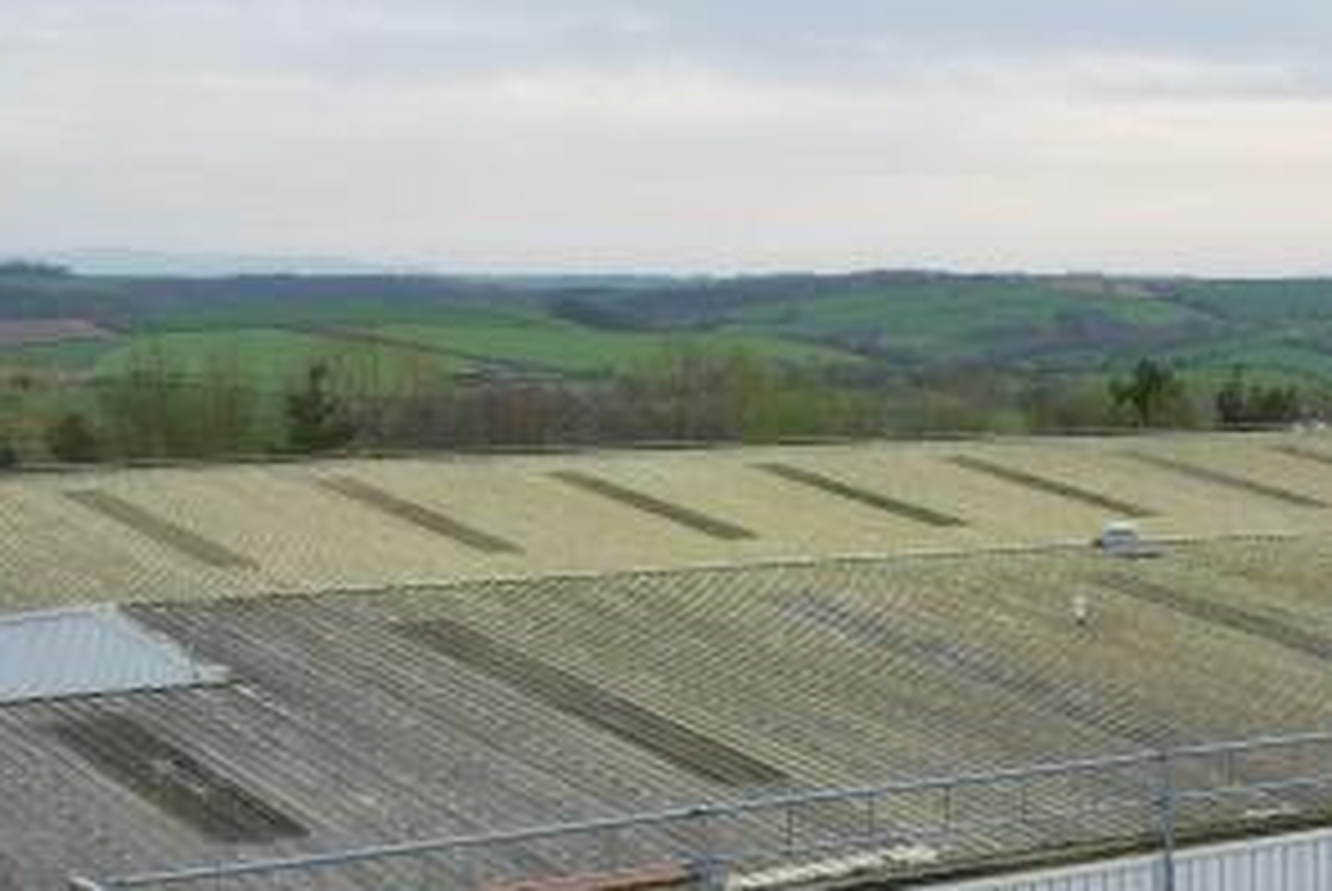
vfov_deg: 16.9
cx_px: 1318
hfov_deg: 25.4
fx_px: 2815
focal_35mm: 76
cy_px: 1172
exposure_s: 1/800
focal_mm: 8.38
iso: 200
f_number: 2.8
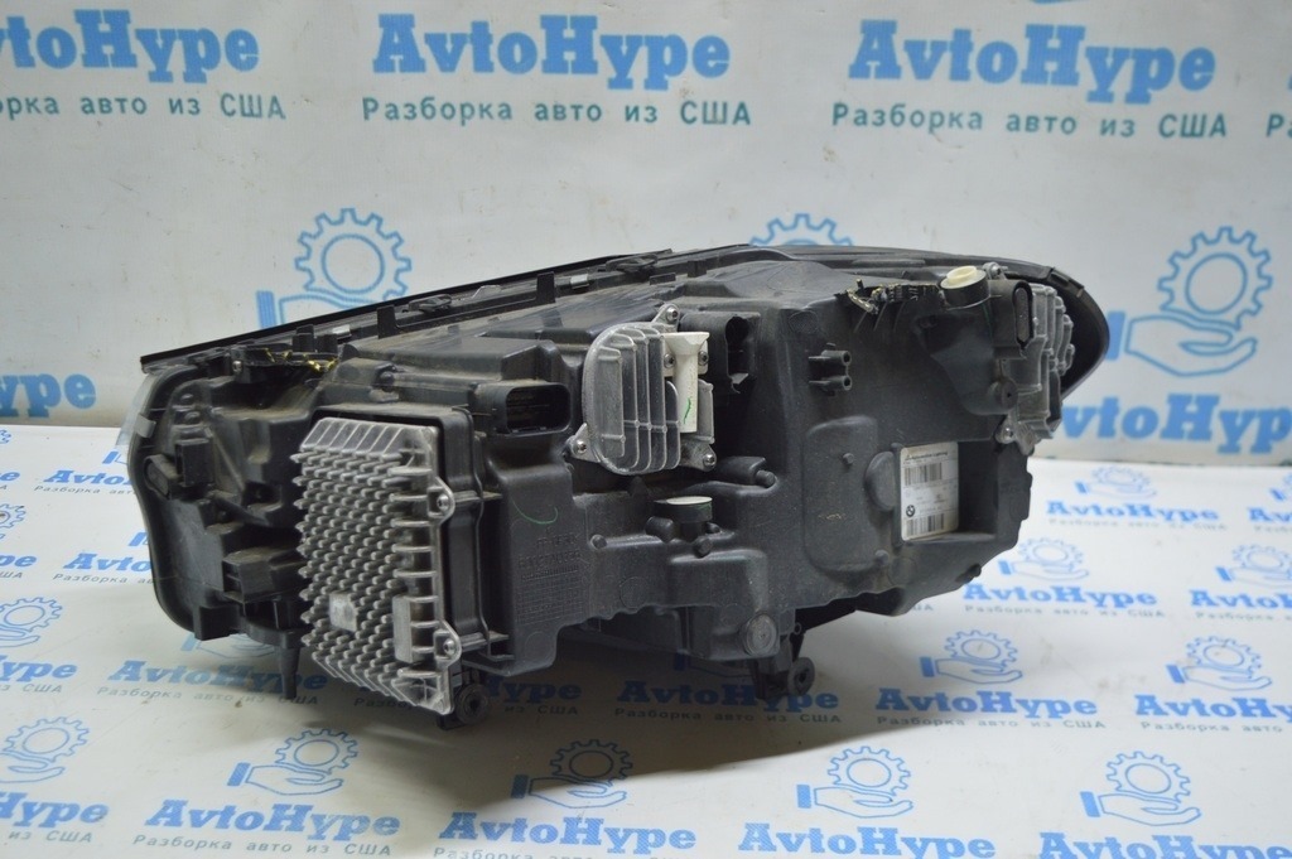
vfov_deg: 34.2
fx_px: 1399
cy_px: 430
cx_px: 646
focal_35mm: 39
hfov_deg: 49.6
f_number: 4
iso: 400
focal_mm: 26
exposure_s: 1/40
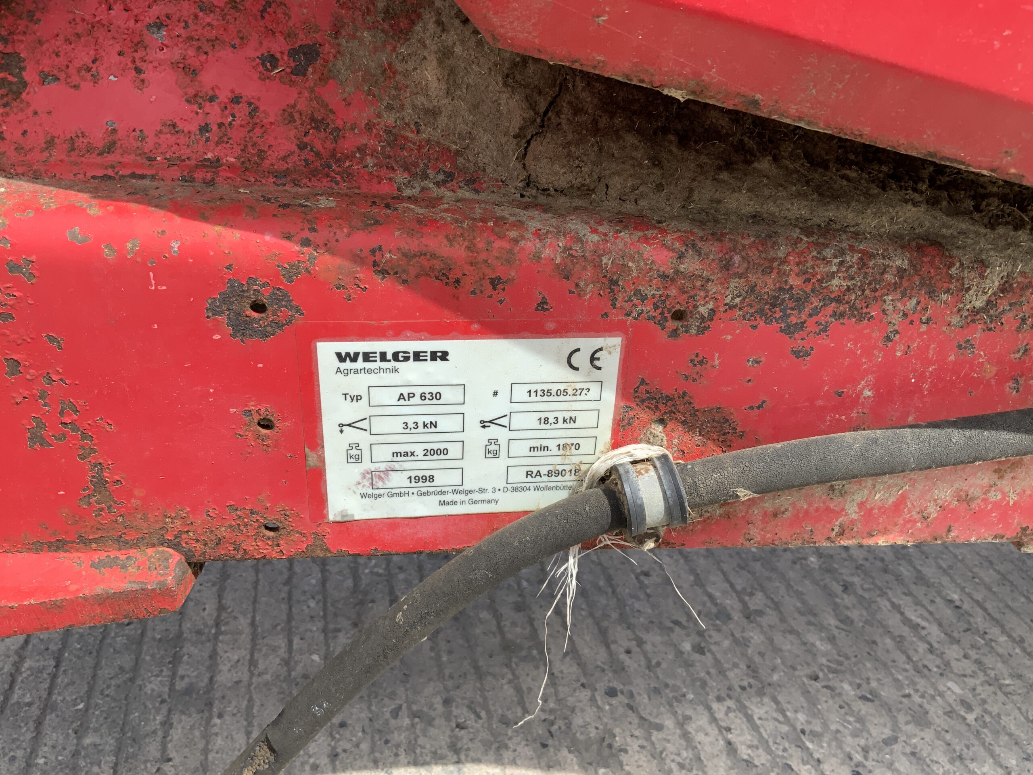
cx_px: 516
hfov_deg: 61.7
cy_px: 388
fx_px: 865
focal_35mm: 29
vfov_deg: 48.2
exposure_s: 1/540
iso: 16
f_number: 1.8
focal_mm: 3
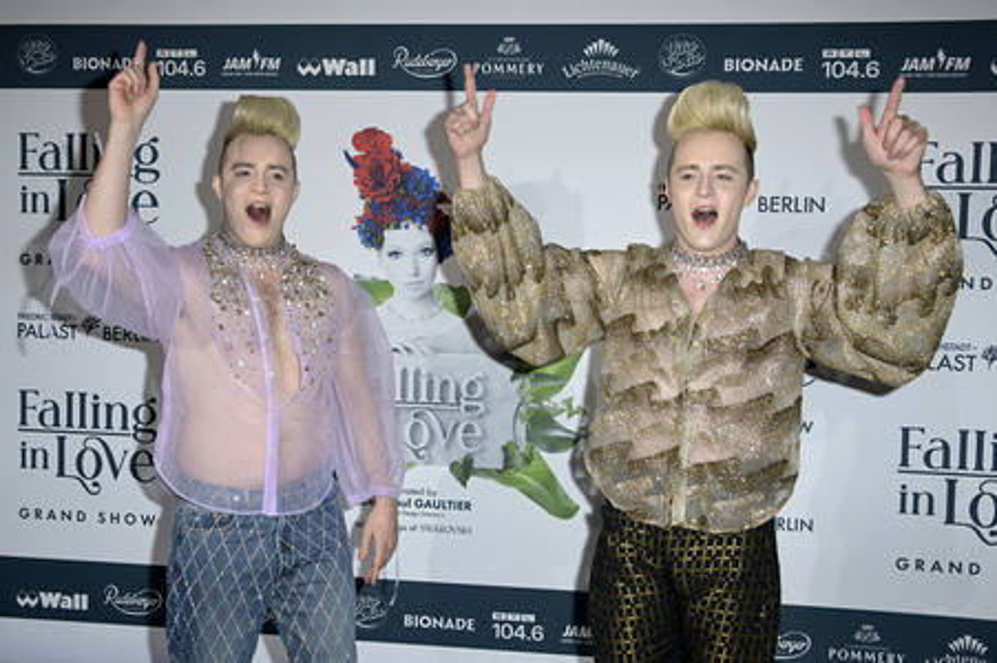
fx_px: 996
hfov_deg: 53.2
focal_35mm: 36
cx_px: 498
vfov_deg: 36.8
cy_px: 332
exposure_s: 1/250
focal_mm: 36
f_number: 5.6
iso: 640
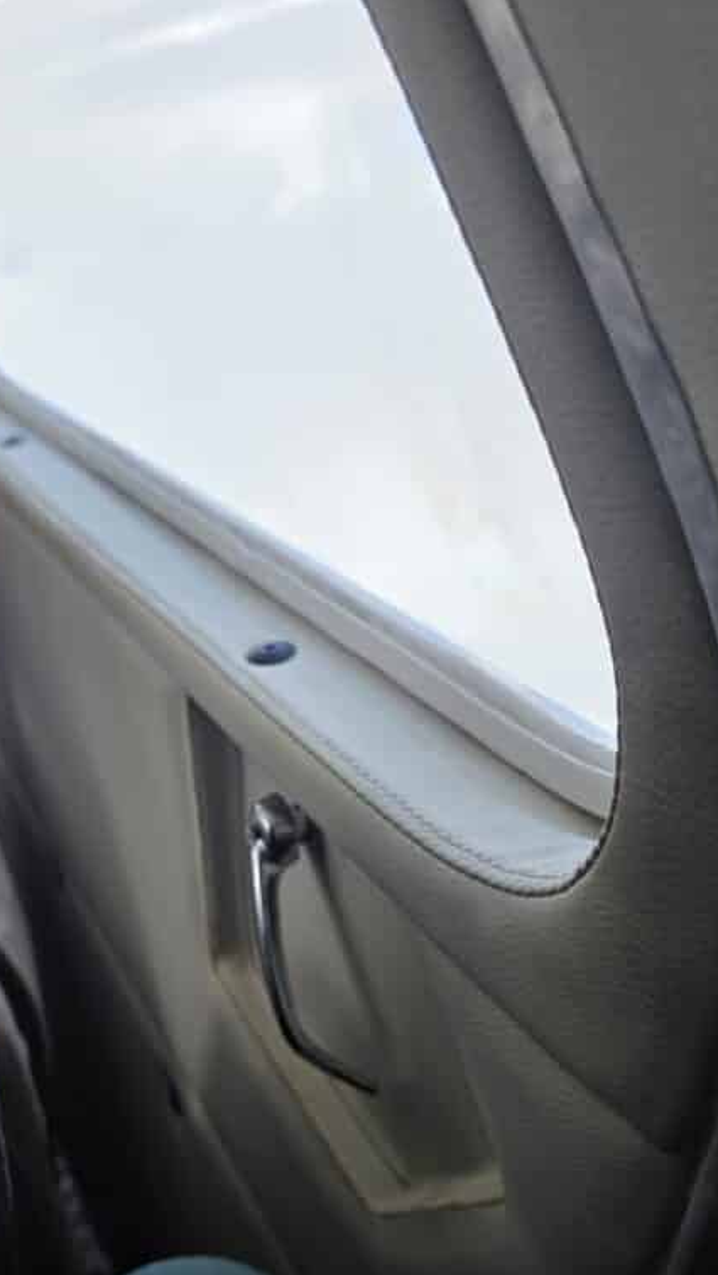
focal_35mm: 34
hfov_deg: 34.2
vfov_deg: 57.0
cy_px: 833
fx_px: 1150
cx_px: 221
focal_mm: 6.3
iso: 40
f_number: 1.7
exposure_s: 1/1235
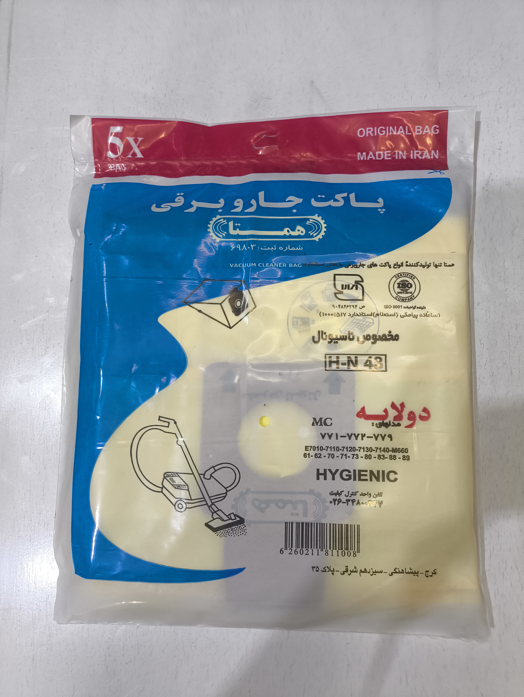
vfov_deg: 69.4
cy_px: 348
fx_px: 504
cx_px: 262
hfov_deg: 54.9
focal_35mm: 25
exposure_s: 1/50
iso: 160
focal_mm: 4.71
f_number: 1.7
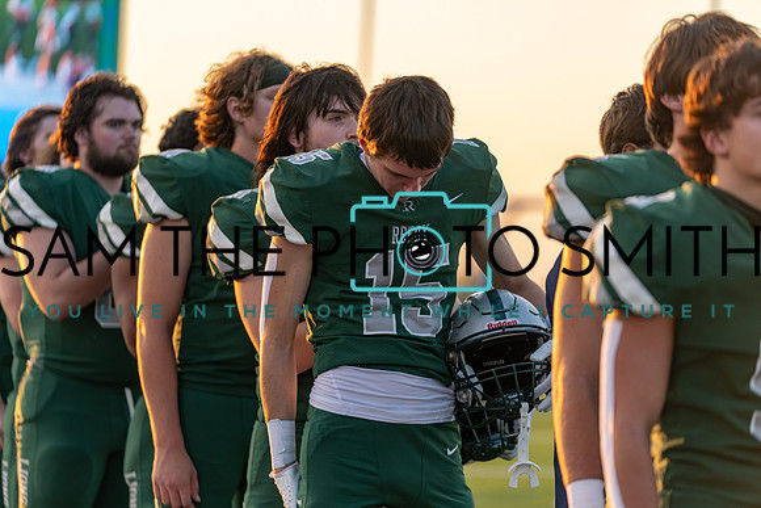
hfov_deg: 14.2
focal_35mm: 144
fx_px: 3045
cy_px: 254
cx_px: 380
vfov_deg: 9.5
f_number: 2.8
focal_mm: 144
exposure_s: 1/320
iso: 160
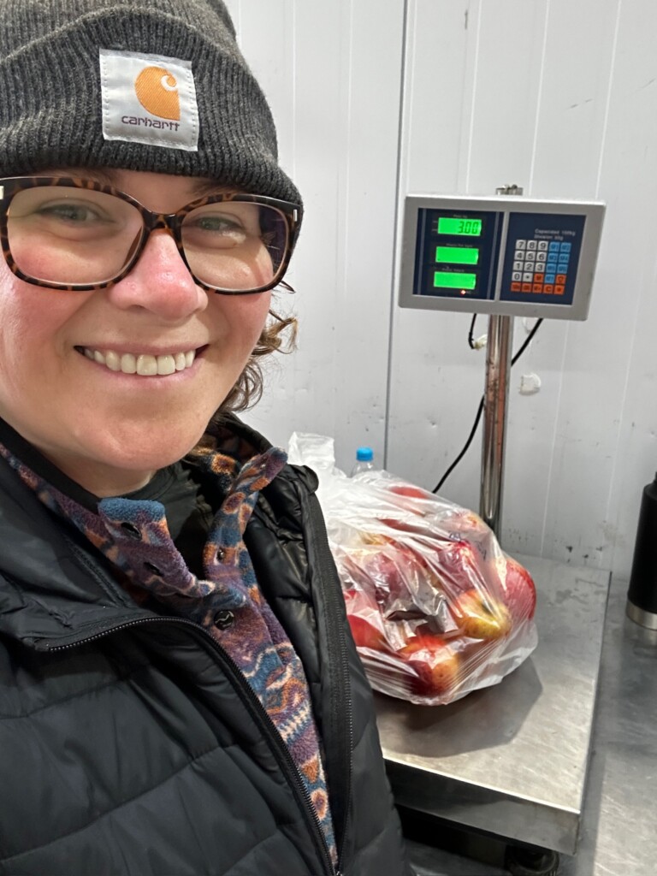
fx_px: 759
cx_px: 328
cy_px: 438
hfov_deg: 46.8
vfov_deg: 60.0
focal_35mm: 30
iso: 320
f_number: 1.9
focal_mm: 2.69
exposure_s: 1/50
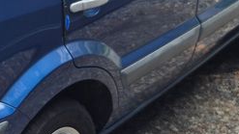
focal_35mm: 104
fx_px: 659
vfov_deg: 11.6
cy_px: 30
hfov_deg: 19.1
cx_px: -64
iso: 25
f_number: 1.8
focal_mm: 5.4
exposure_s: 1/422
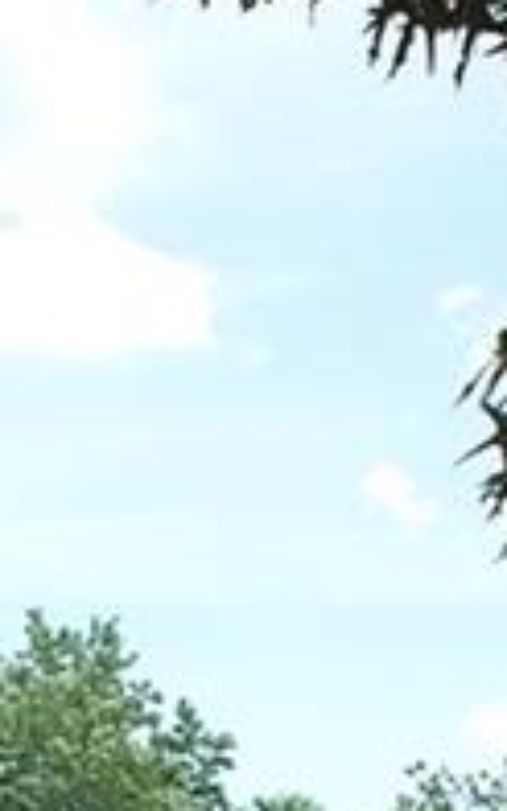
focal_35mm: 143
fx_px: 3164
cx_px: -210
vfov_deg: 13.4
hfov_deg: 9.0
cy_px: 1387
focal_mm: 18
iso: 100
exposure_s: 1/200
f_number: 7.1
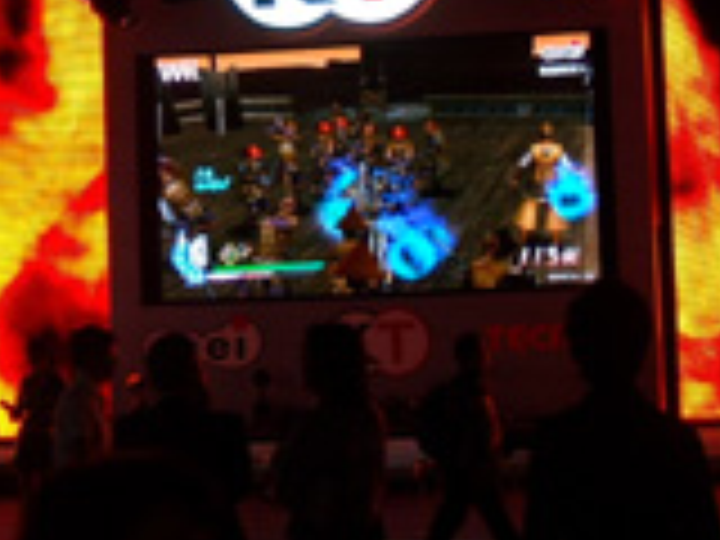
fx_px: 2288
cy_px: 58
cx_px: 324
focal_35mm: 110
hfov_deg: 17.9
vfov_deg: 13.3
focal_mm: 5.7
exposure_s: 1/31
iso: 64
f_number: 2.8
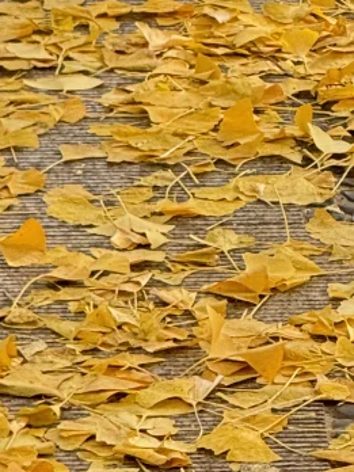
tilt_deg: -18.2
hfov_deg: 3.0
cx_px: 655
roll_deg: -1.3
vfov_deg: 4.0
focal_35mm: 497
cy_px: 328
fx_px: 6777
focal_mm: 15.66
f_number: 2.8
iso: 80
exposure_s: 1/99
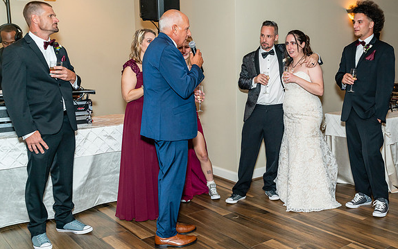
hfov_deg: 49.4
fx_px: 423
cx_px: 270
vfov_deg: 32.8
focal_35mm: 39
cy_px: 118
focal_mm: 28
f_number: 4.5
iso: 800
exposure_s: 1/80
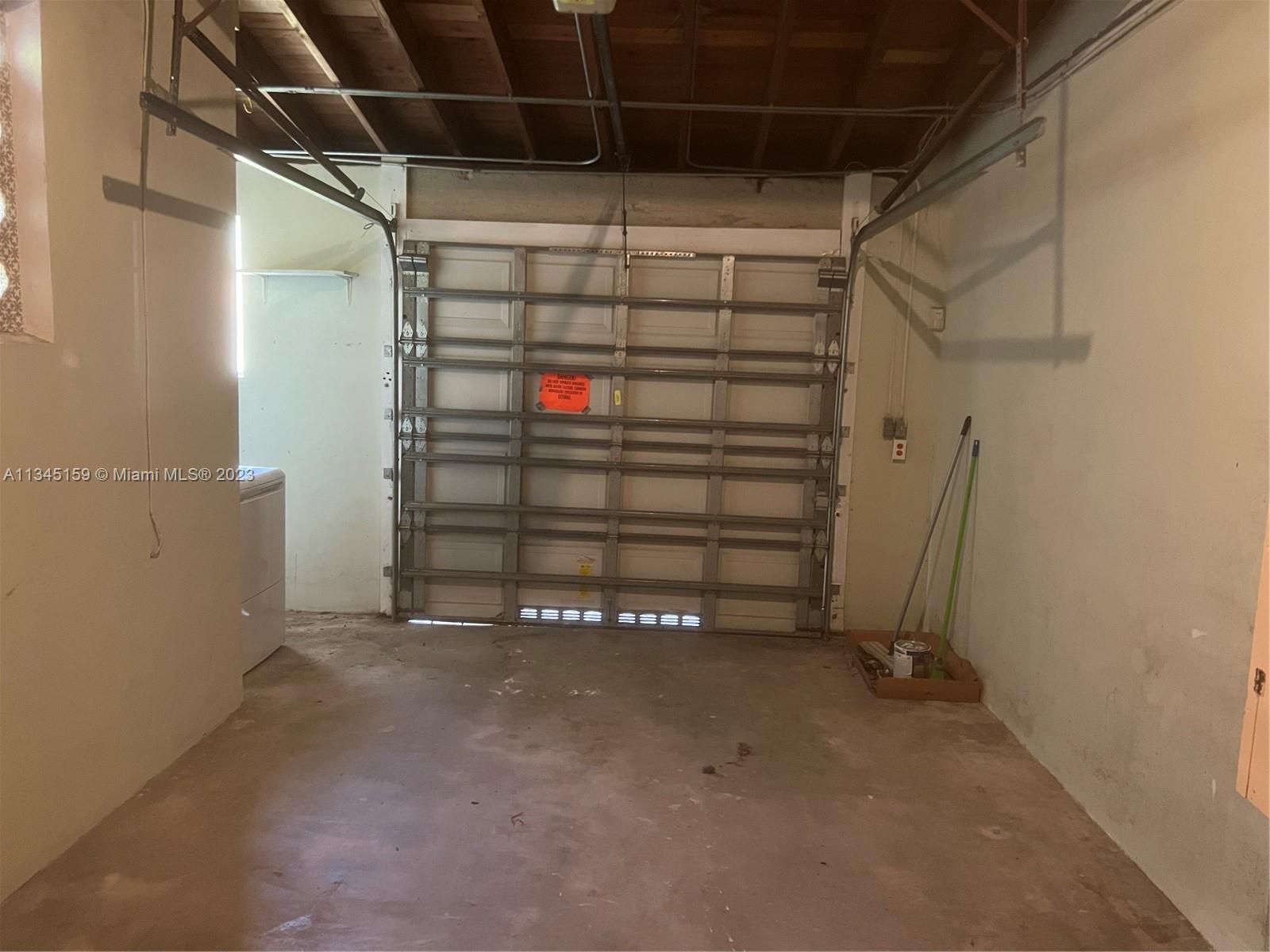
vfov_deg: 53.1
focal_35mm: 26
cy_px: 476
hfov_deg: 67.3
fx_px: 954
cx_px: 635
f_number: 1.5
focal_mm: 5.7
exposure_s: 1/40
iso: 640
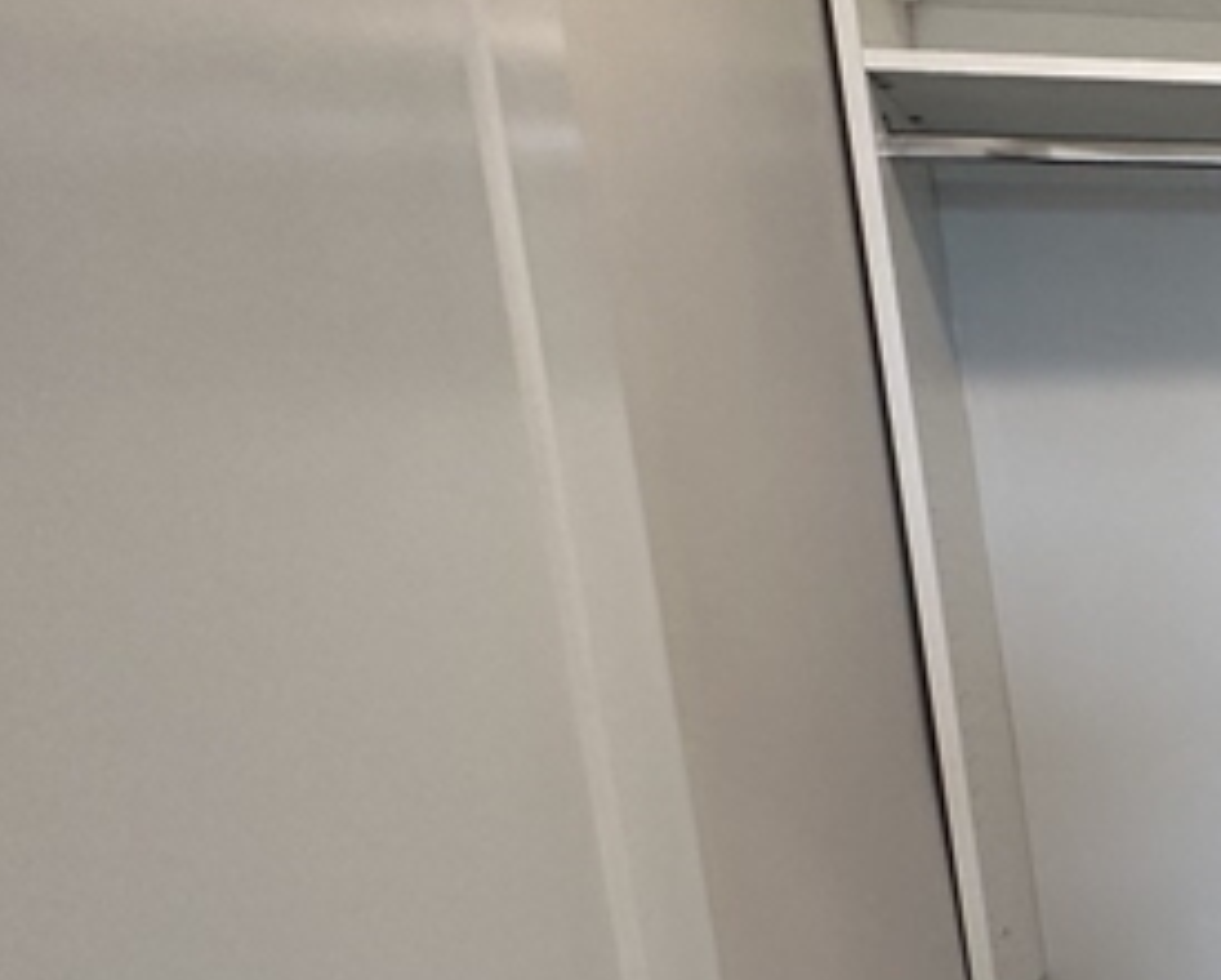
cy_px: 682
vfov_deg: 29.5
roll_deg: +2.6
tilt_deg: -7.8
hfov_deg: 22.0
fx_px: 1846
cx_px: 2201
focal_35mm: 51
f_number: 2.2
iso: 160
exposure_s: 1/60
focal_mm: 2.22
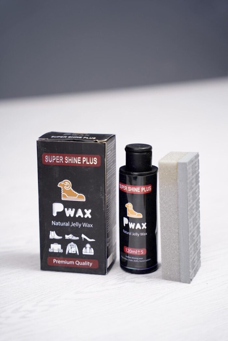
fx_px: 664
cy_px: 170
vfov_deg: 28.8
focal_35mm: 70
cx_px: 114
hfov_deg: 19.5
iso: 125
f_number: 3.2
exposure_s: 1/125
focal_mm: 70
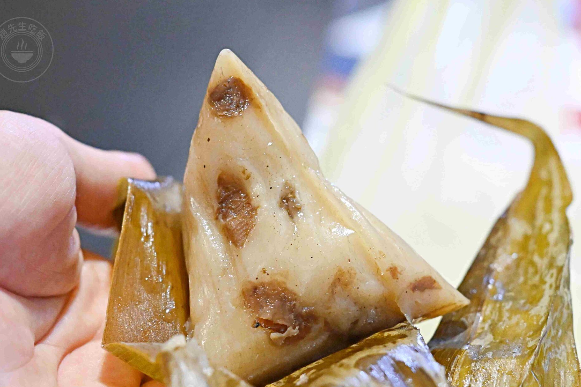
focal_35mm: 104
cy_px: 222
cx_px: 259
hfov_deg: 19.6
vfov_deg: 13.2
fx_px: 1678
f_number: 3.2
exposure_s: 1/200
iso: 4000
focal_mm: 50
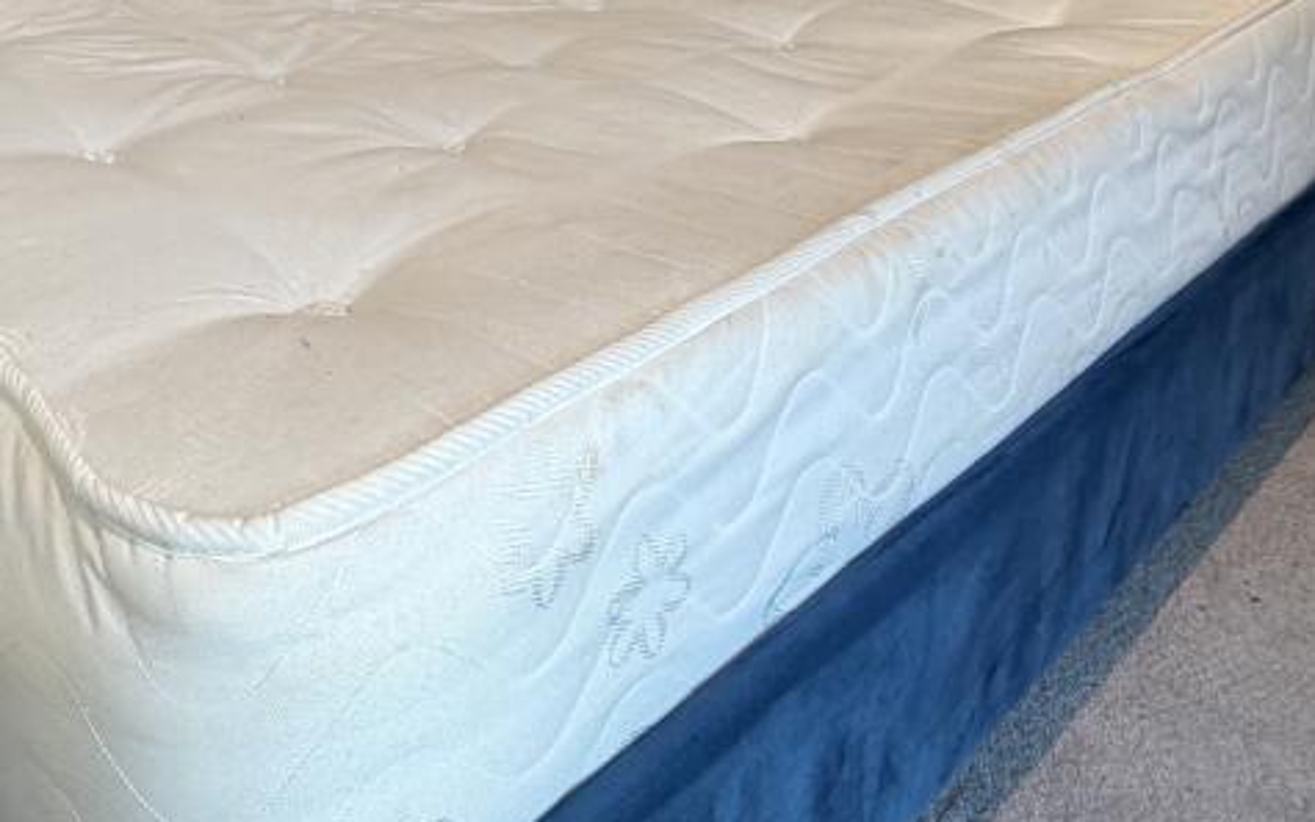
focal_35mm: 32
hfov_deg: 57.8
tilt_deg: -10.2
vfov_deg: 33.9
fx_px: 1147
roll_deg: -0.1
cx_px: 399
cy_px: -97
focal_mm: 2.22
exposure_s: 1/100
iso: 125
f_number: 2.2
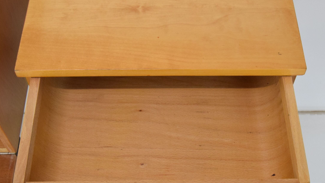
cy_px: 130
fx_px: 483
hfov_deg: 37.2
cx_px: 164
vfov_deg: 21.3
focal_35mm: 56
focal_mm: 26
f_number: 7.1
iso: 1600
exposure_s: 1/200
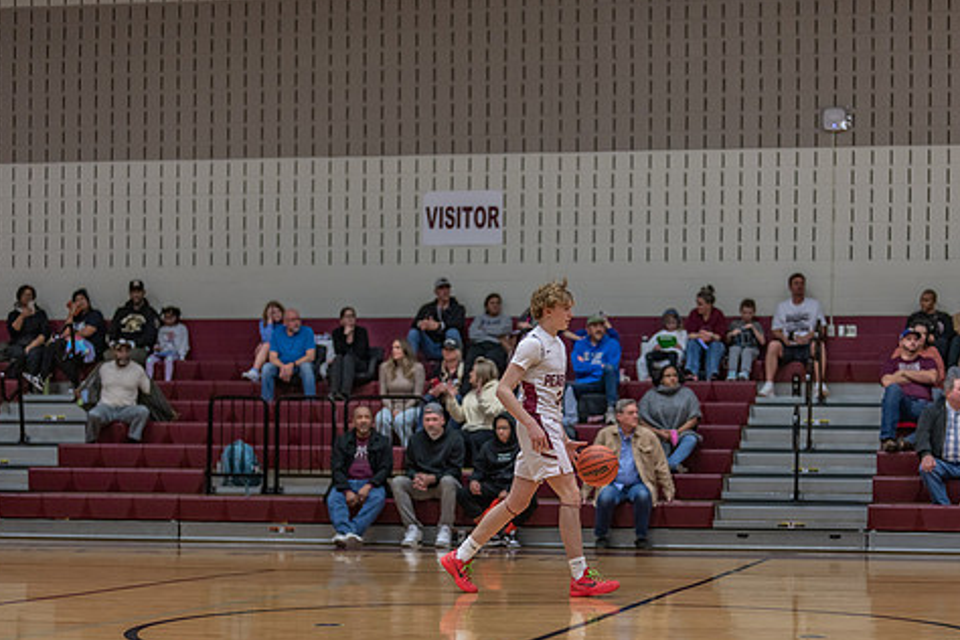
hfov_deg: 26.5
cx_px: 622
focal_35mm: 76
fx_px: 2027
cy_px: 448
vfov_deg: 17.9
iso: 400
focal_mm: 50
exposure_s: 1/800
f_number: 1.2
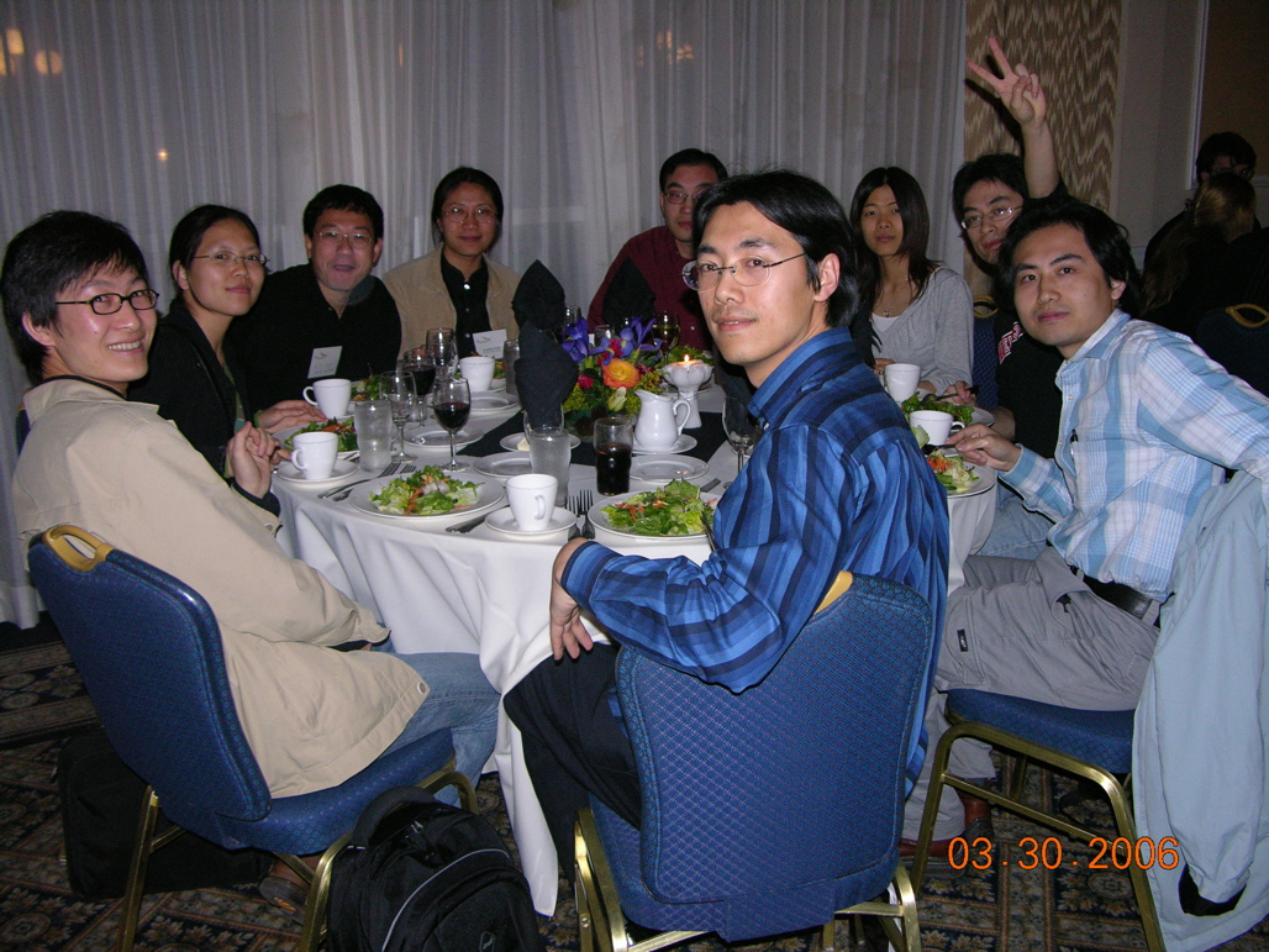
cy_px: 476
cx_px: 634
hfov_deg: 52.6
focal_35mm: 35
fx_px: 1283
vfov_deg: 40.7
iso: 200
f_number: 2.8
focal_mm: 9
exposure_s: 1/60.1
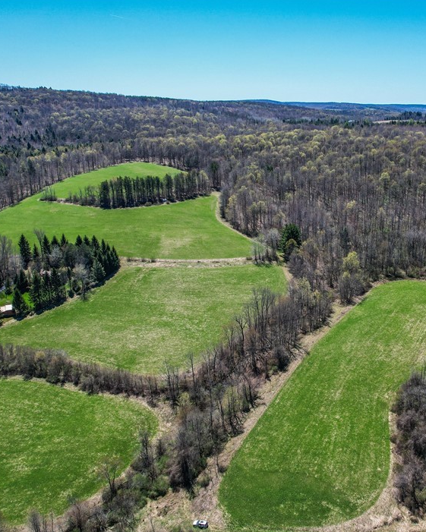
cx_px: 306
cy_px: 266
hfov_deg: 44.6
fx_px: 504
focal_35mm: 32
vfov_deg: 55.7
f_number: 2.8
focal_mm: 8.38
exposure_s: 1/1500
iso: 100
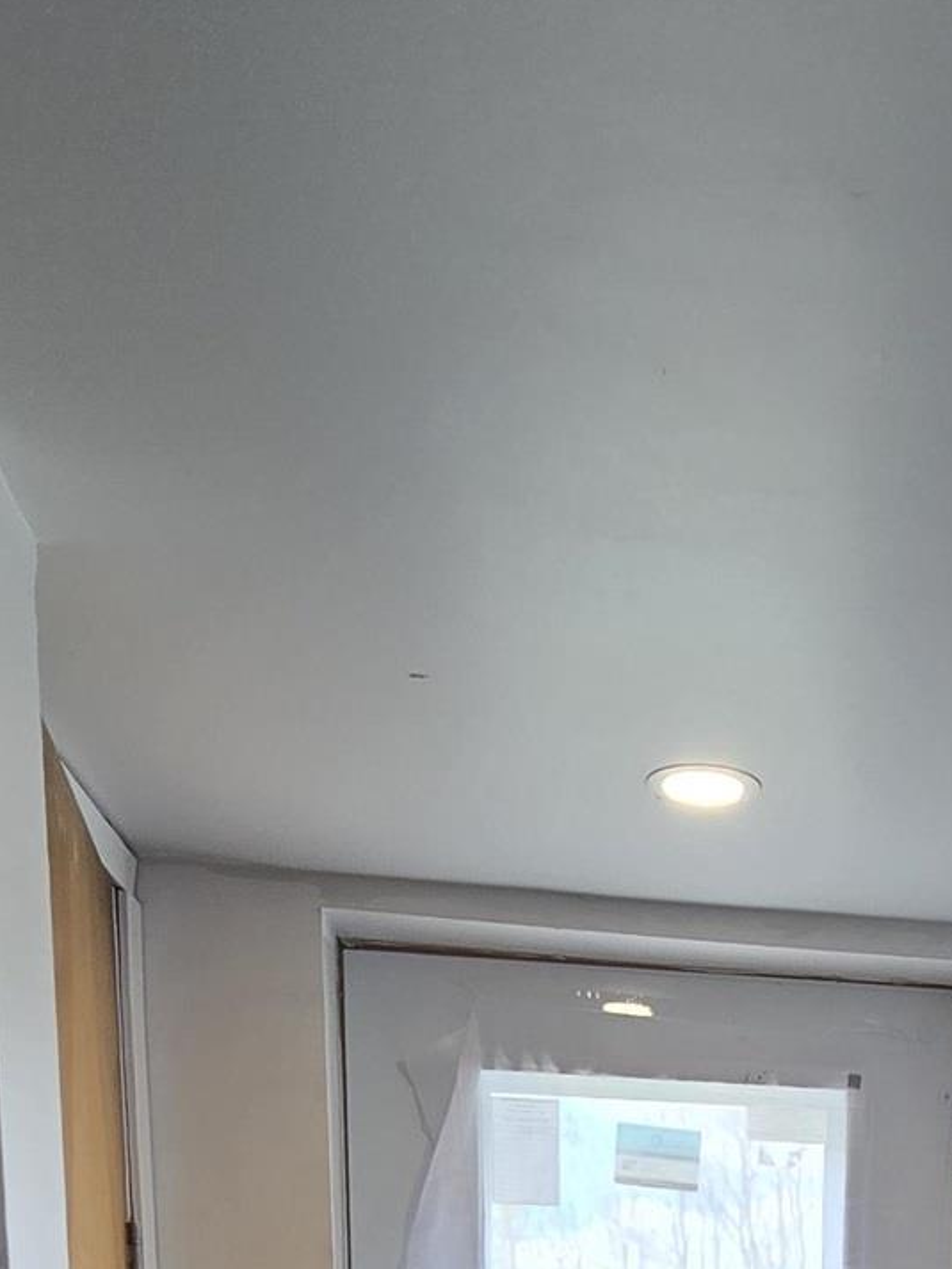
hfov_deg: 33.1
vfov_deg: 31.0
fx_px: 1540
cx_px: 794
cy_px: 1767
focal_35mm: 42
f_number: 2.2
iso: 50
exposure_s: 1/120
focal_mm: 2.2
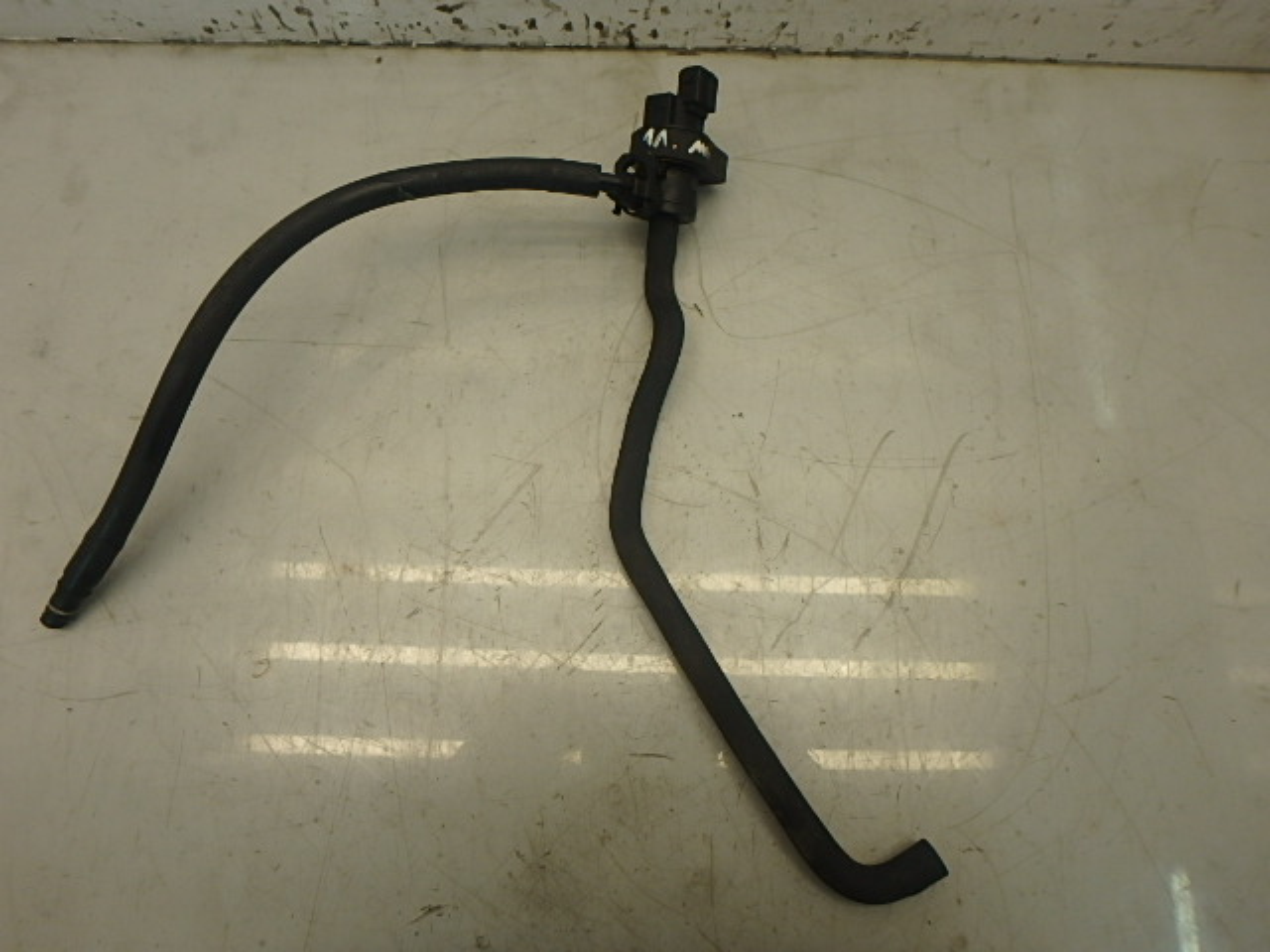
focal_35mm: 21
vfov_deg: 63.4
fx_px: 770
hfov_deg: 79.0
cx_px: 635
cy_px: 476
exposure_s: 1/60
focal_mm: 3.7
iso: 125
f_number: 3.5
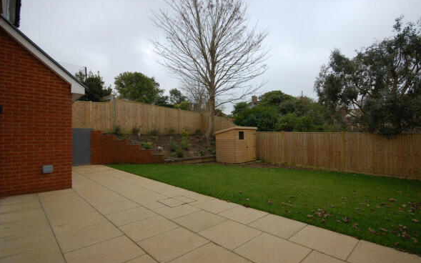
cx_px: 233
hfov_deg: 94.0
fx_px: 195
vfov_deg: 68.0
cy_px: 129
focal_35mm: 17
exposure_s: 1/125
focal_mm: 10
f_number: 5.6
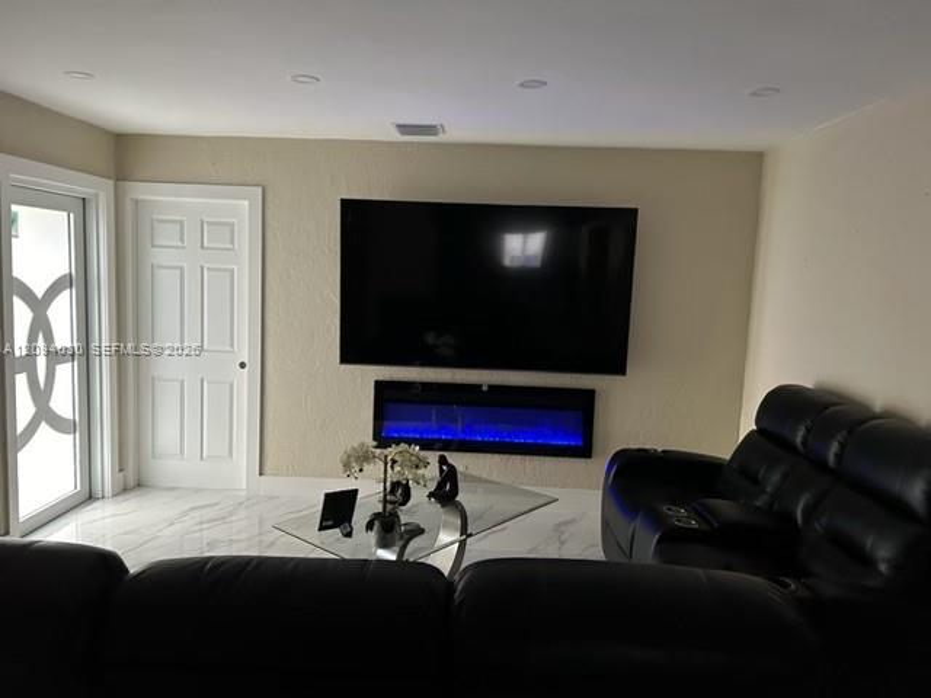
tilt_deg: -6.0
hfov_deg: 67.3
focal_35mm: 26
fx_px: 699
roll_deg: -1.2
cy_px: 349
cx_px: 466
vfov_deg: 53.1
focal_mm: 5.7
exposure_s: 1/60
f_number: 1.5
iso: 500
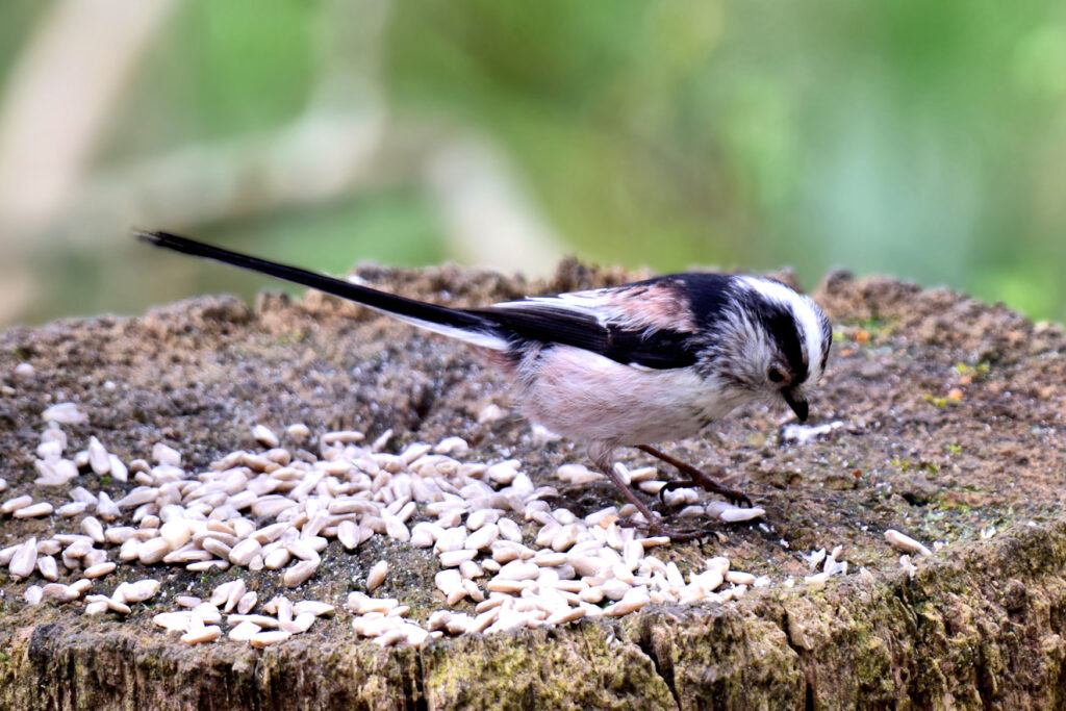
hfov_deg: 3.1
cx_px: 533
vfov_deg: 2.0
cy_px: 356
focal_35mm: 675
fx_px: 19989
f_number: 5.6
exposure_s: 1/350
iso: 800
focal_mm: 450
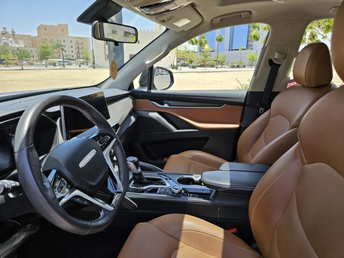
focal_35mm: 23
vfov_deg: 58.9
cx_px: 172
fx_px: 229
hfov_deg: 73.9
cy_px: 129
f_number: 1.7
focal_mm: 6.3
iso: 12
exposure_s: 1/180
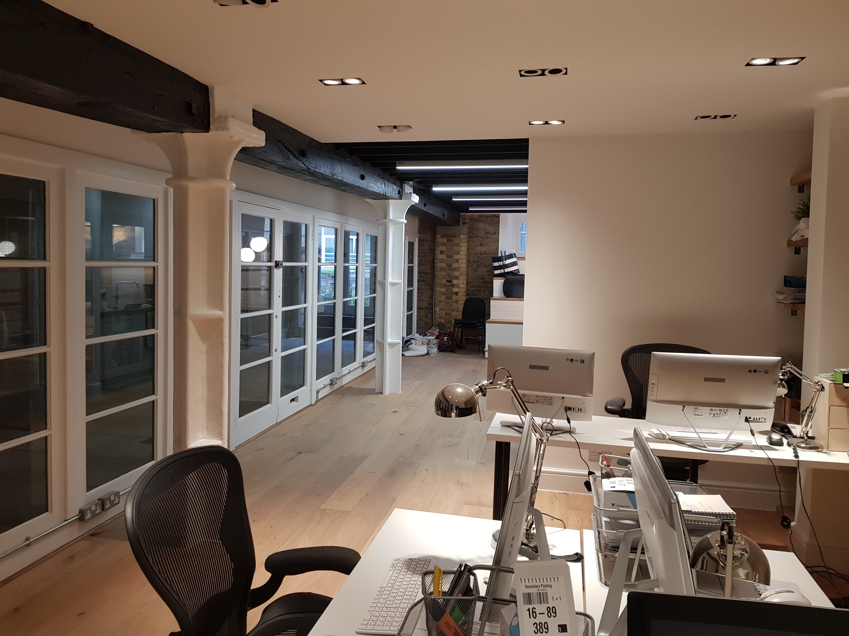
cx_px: 424
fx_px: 638
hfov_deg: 67.3
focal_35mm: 26
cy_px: 318
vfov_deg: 53.1
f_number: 1.7
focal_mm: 4.2
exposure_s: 1/50
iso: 80
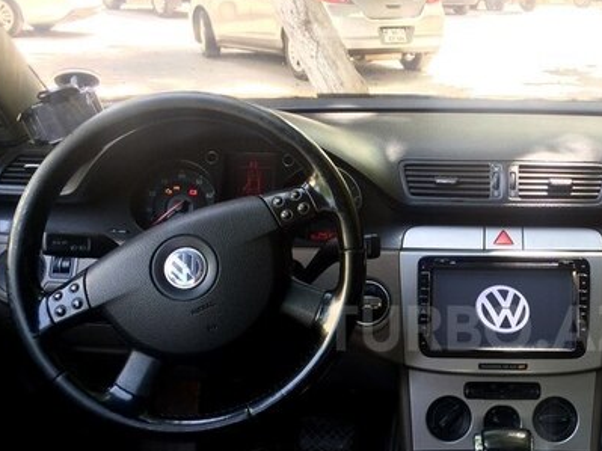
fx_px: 835
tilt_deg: -21.1
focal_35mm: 48
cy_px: 328
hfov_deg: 38.3
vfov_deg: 29.8
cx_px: 478
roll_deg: -3.3
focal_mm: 4.15
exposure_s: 1/50
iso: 50
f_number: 2.2
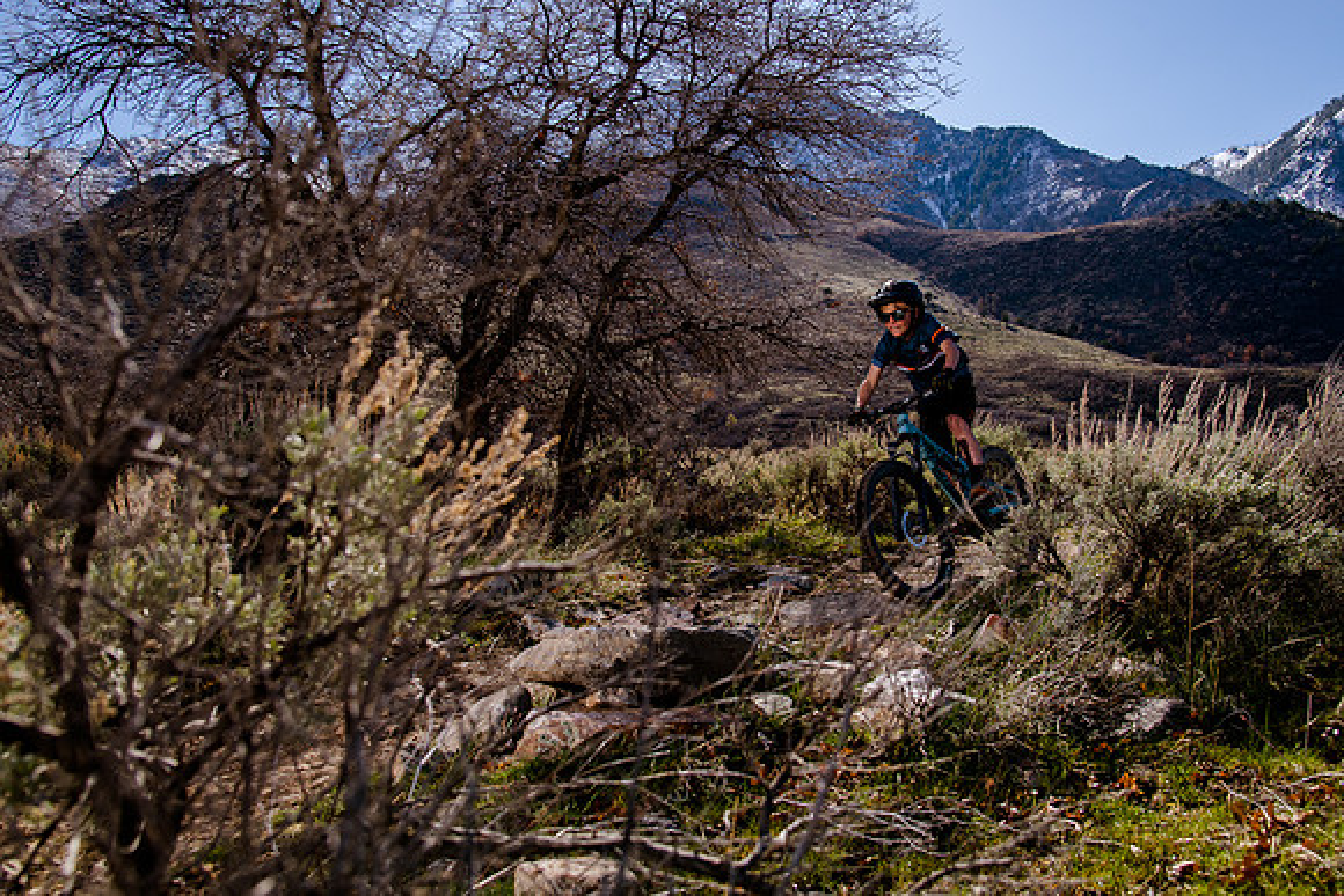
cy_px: 409
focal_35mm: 33
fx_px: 1217
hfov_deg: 57.8
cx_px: 707
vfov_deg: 40.4
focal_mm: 30
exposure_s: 1/640
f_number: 6.3
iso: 160
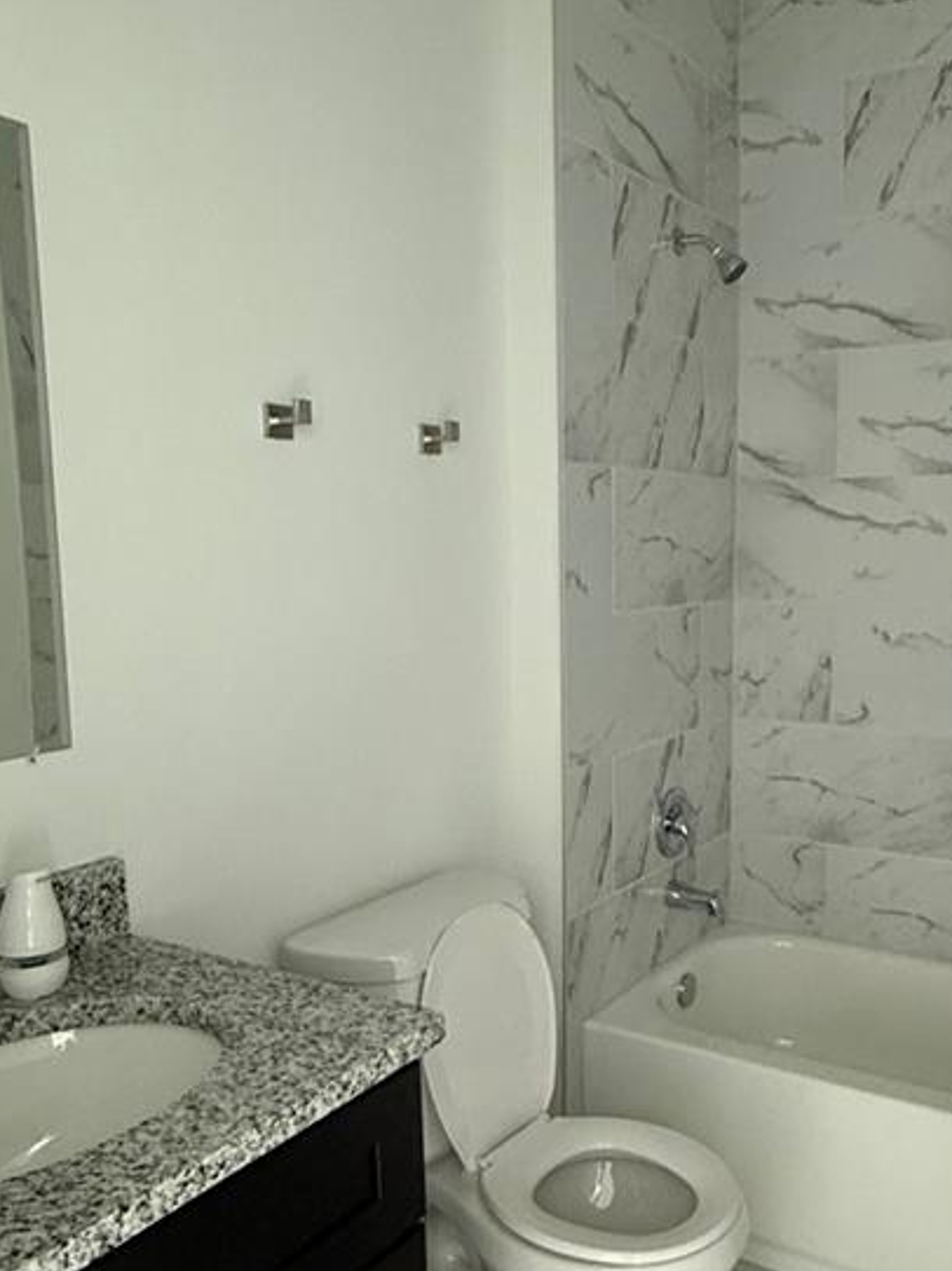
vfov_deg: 58.3
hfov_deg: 44.6
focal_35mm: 31
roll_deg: -0.9
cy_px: 673
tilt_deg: -6.1
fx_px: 1138
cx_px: 654
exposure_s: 1/60
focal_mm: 2.22
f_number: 2.2
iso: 400
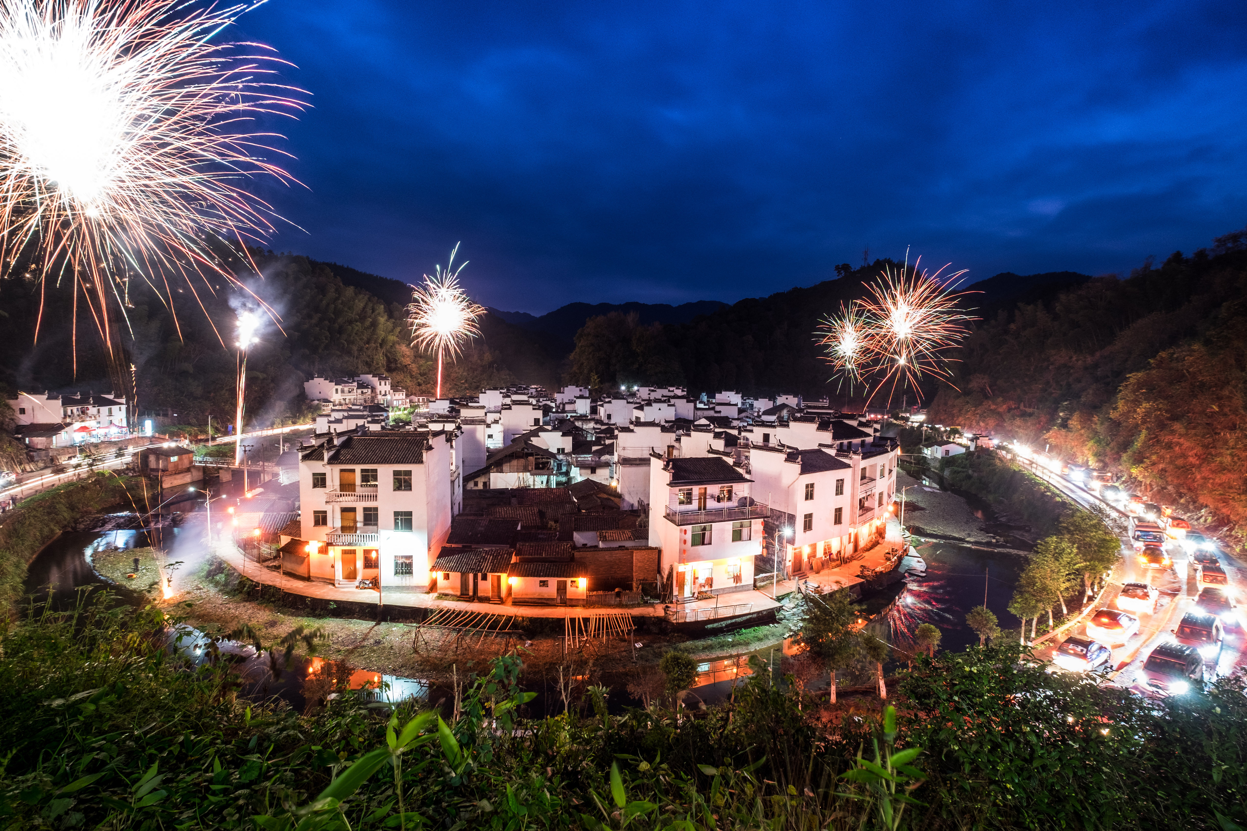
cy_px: 416
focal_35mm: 15
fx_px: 520
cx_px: 624
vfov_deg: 77.3
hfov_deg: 100.4
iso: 320
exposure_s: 30
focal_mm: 10
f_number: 6.4
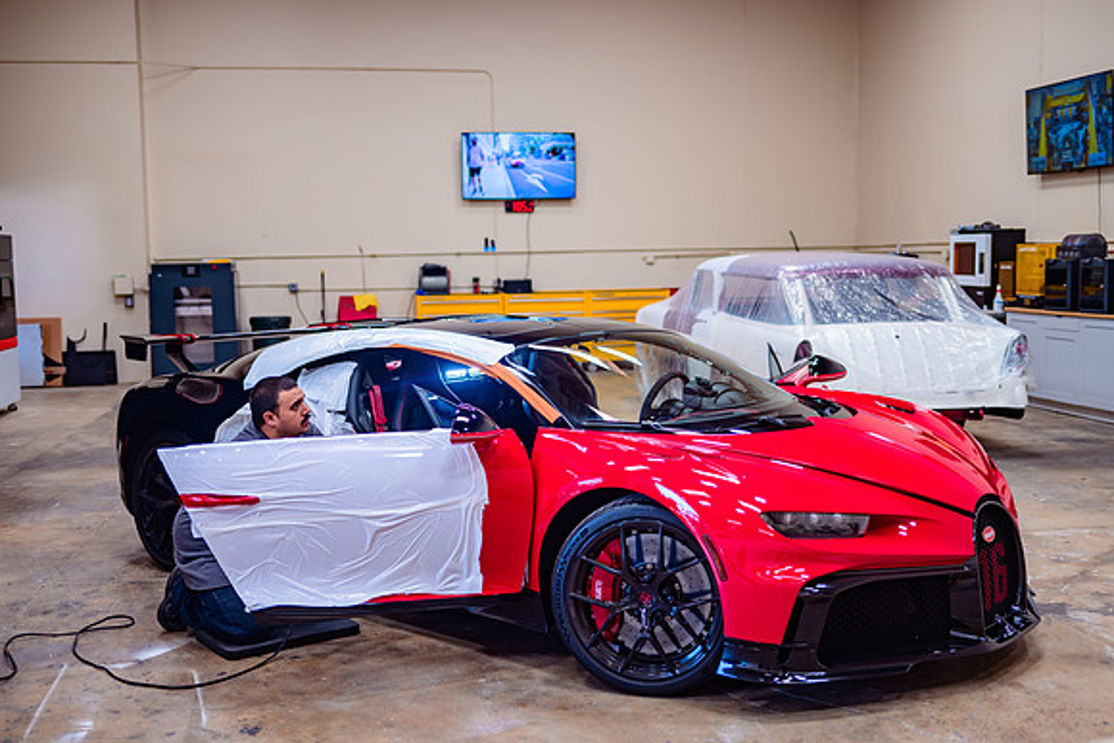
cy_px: 372
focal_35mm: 40
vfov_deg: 33.4
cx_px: 557
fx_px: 1238
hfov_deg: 48.4
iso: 100
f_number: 2
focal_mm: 40
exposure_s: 1/100
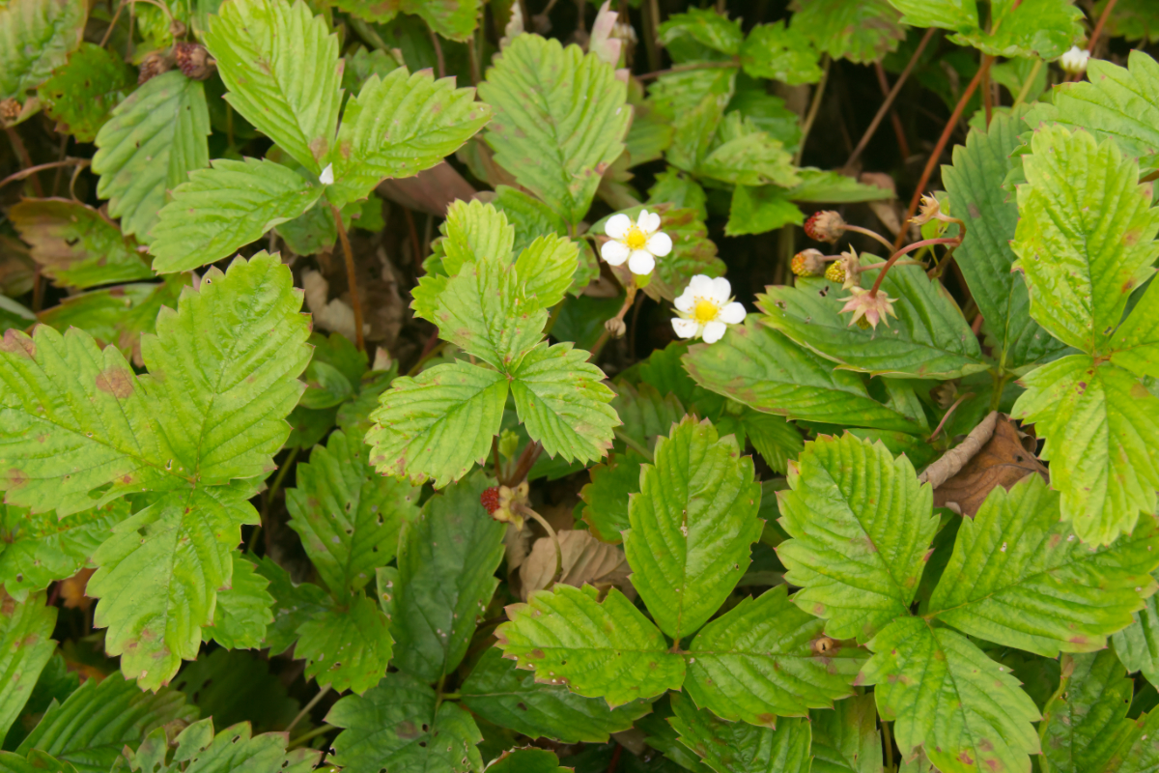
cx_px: 580
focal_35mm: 60
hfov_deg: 33.4
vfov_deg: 22.6
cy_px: 386
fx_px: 1932
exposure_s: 1/500
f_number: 11
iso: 1250
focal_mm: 40
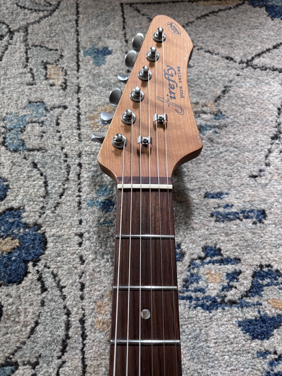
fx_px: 282
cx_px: 141
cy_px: 188
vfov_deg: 67.3
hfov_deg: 53.1
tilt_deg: -69.0
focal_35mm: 26
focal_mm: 5.96
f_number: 1.6
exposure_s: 1/60
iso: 250
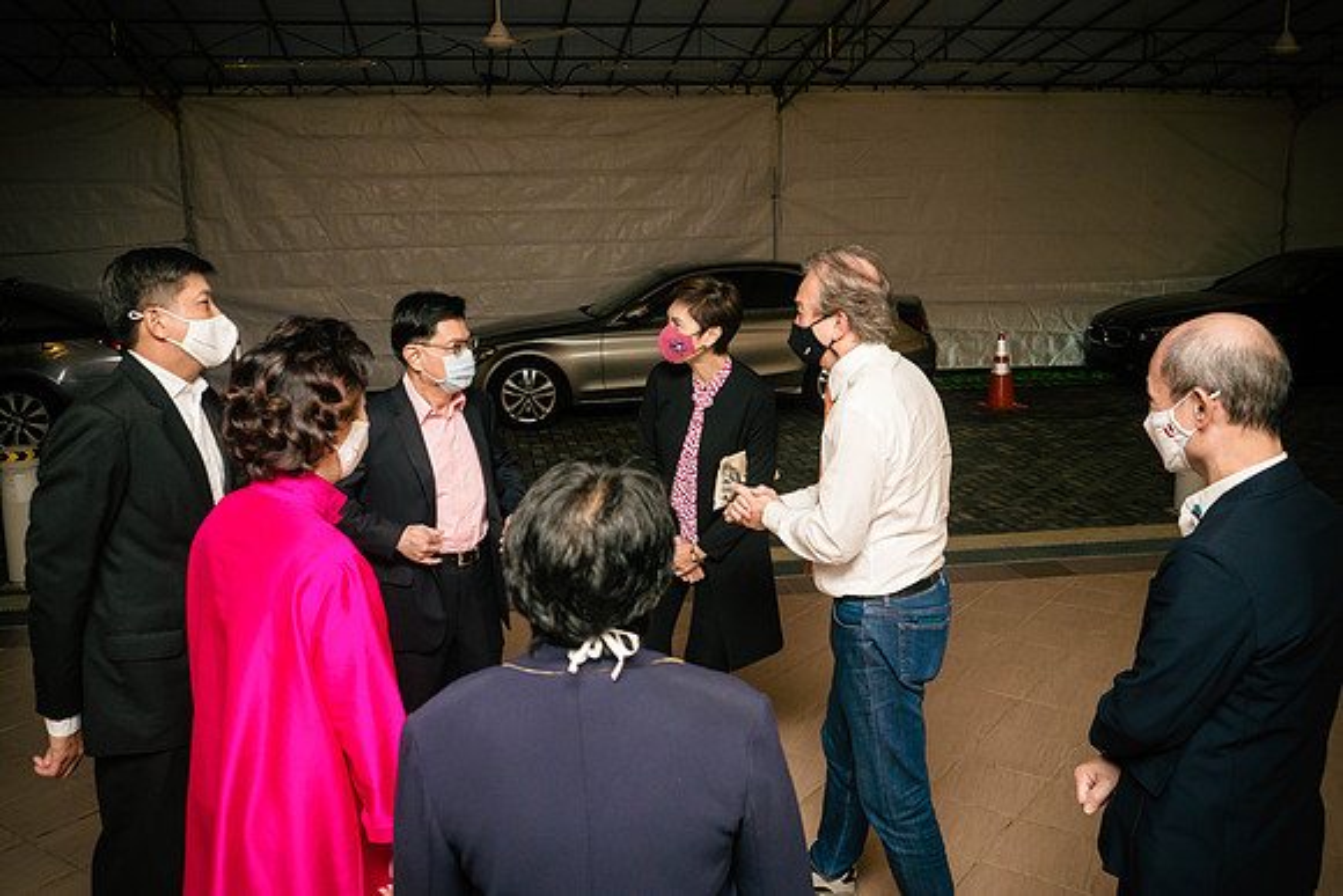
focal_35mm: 32
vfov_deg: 40.8
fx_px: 1203
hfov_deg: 58.3
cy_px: 392
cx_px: 672
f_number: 2.8
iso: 1600
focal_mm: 15
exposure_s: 1/125
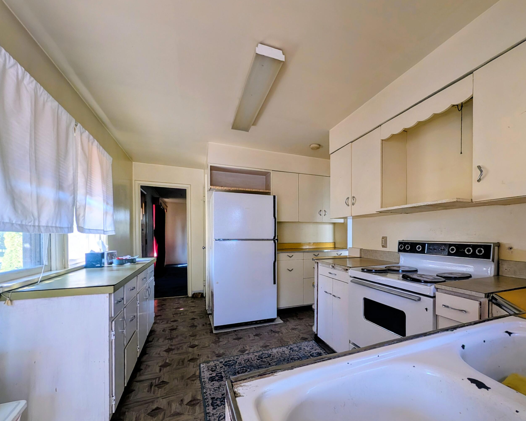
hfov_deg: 100.1
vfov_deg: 87.6
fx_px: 218
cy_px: 236
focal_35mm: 14
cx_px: 298
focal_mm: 2.02
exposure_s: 1/149
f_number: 1.7
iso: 45
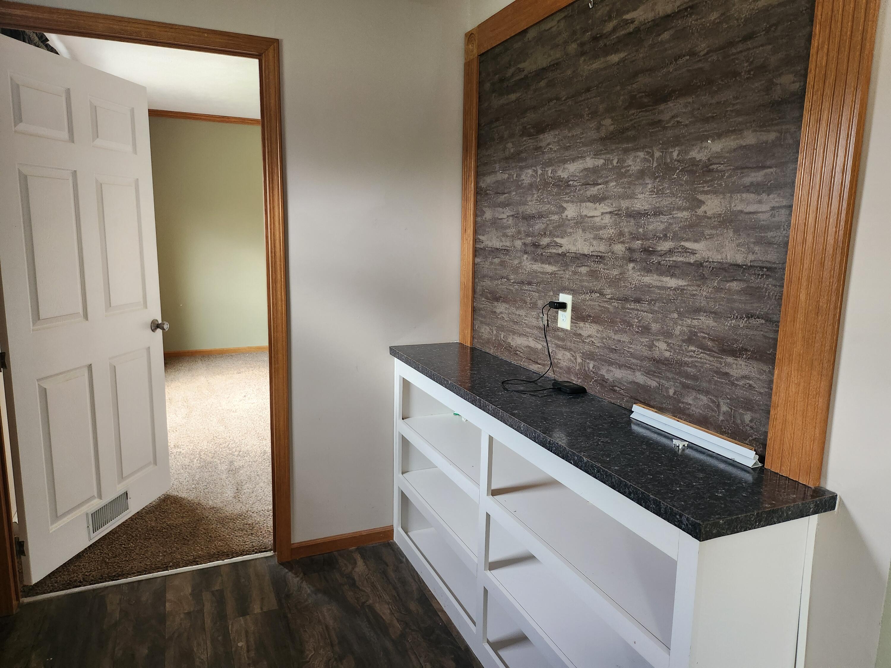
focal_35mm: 24
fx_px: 618
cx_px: 446
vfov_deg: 56.8
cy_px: 334
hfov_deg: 71.6
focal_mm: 5
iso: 400
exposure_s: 1/120
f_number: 1.8
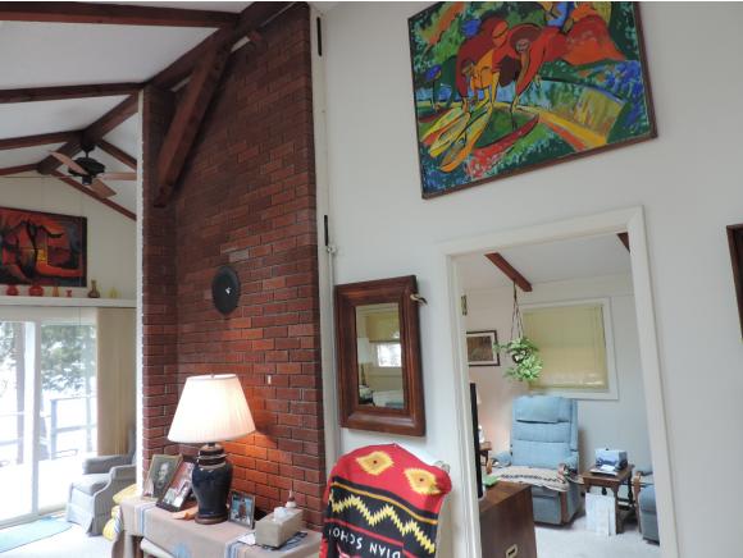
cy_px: 279
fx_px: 516
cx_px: 372
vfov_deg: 56.9
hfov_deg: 71.6
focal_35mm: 24
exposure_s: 1/30
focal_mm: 4.3
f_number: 3
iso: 140
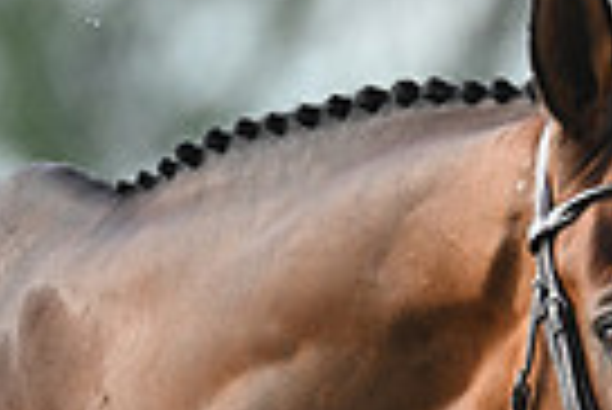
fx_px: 28965
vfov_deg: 0.8
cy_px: 439
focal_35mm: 1702
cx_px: 1192
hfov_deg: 1.2
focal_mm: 400
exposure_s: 1/1600
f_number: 5
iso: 1250
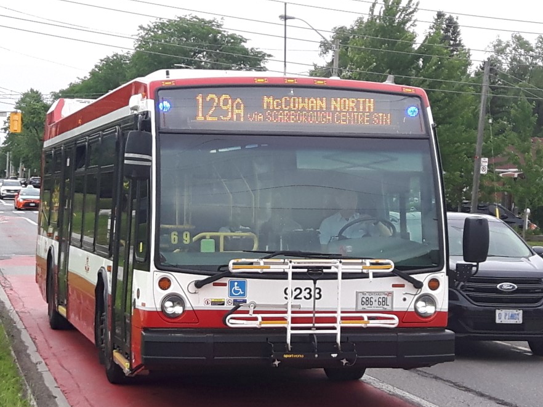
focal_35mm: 36
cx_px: 251
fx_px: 565
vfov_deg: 39.5
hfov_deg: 51.3
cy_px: 235
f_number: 1.9
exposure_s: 1/415
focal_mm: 3.7
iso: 40
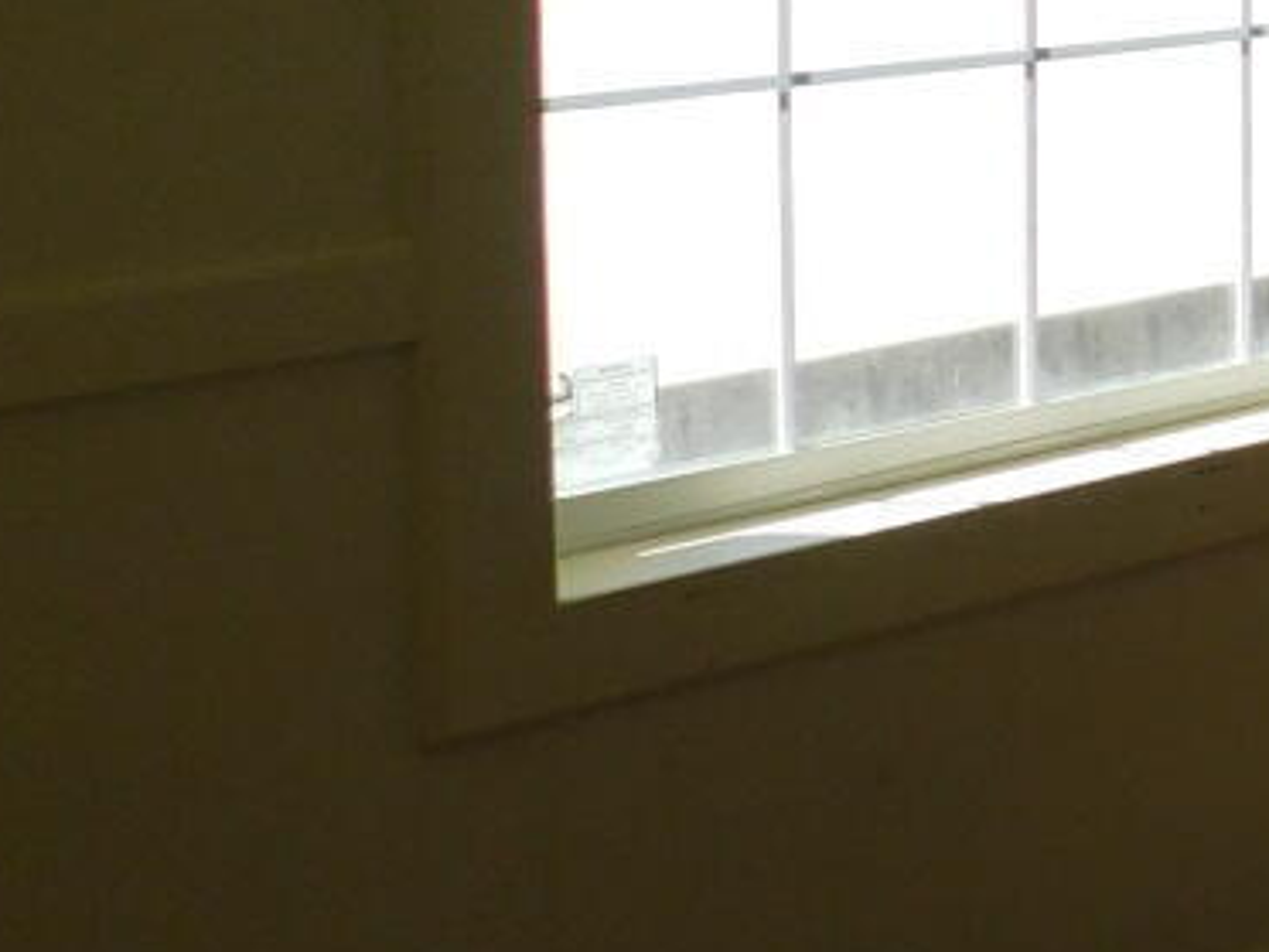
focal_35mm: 89
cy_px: -191
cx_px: 2350
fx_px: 3263
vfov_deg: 16.0
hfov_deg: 17.4
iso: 125
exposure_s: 1/250
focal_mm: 4
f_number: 3
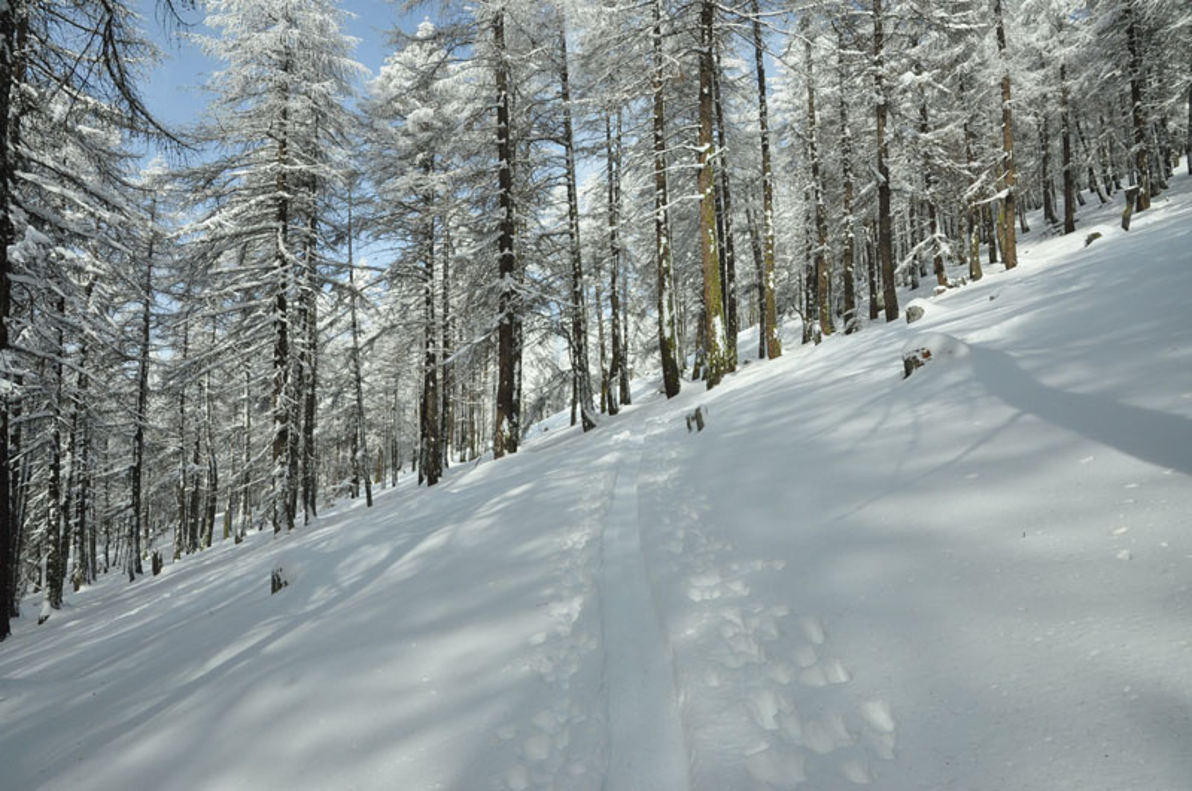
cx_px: 596
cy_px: 396
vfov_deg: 53.0
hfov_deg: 73.8
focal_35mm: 24
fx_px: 794
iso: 400
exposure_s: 1/500
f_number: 11
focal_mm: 16
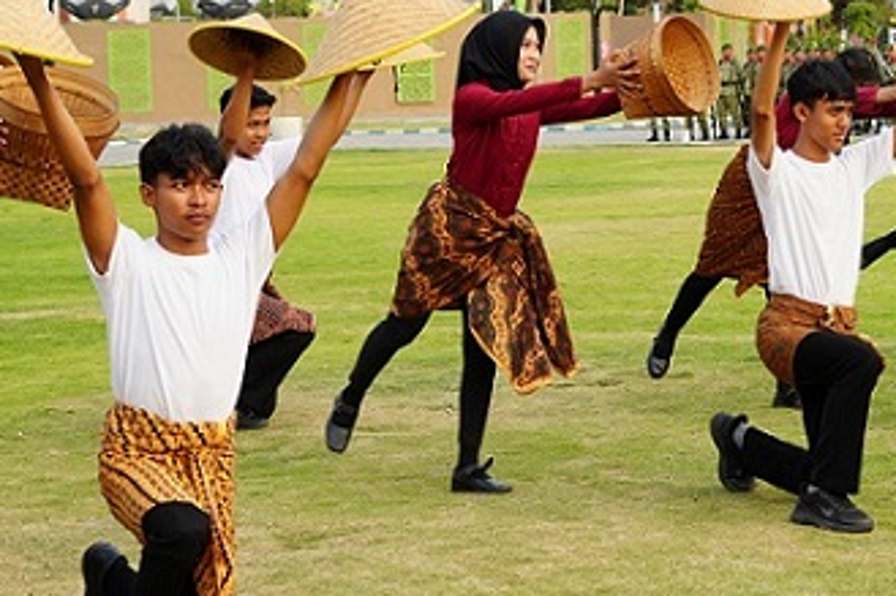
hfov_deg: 19.7
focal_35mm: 102
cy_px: 41
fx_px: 2537
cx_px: 794
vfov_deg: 13.3
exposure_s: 1/500
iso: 800
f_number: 6.3
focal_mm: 46
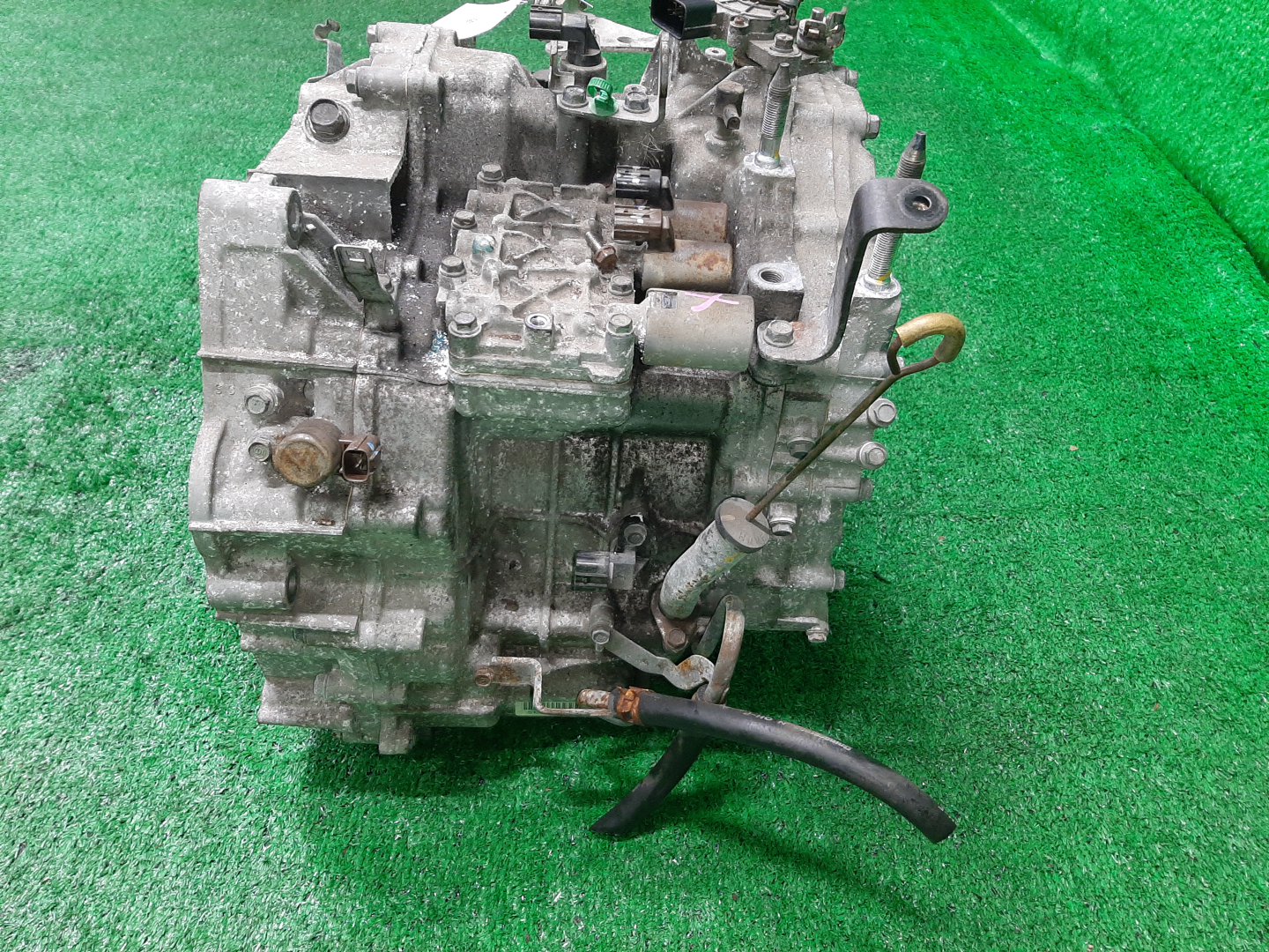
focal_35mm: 26
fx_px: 953
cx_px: 634
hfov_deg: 67.3
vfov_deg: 53.1
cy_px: 476
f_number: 1.7
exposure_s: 1/50
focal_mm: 3.93
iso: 216
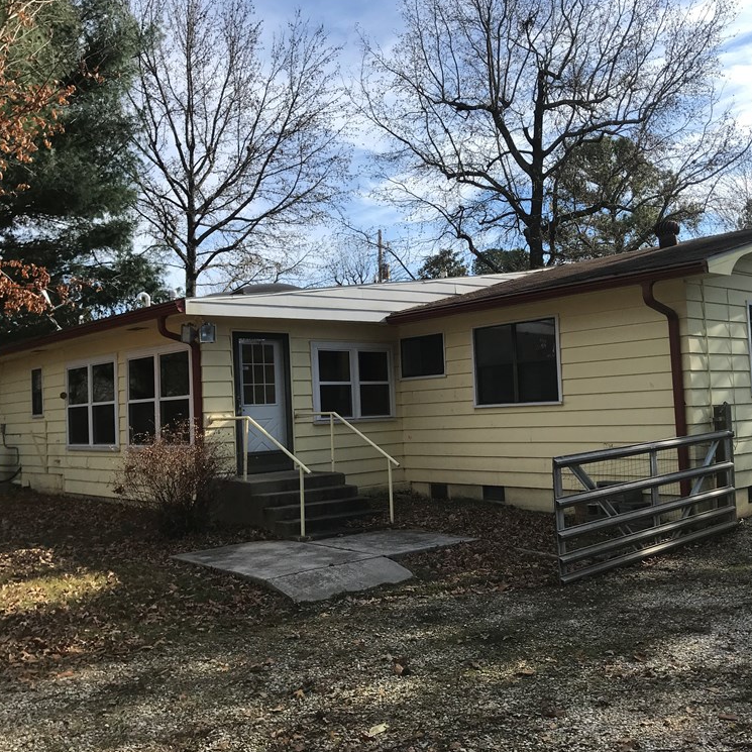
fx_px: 836
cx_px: 428
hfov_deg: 48.3
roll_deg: +4.6
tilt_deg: +1.0
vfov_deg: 48.5
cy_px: 375
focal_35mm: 34
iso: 20
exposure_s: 1/1597
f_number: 1.8
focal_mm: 3.99
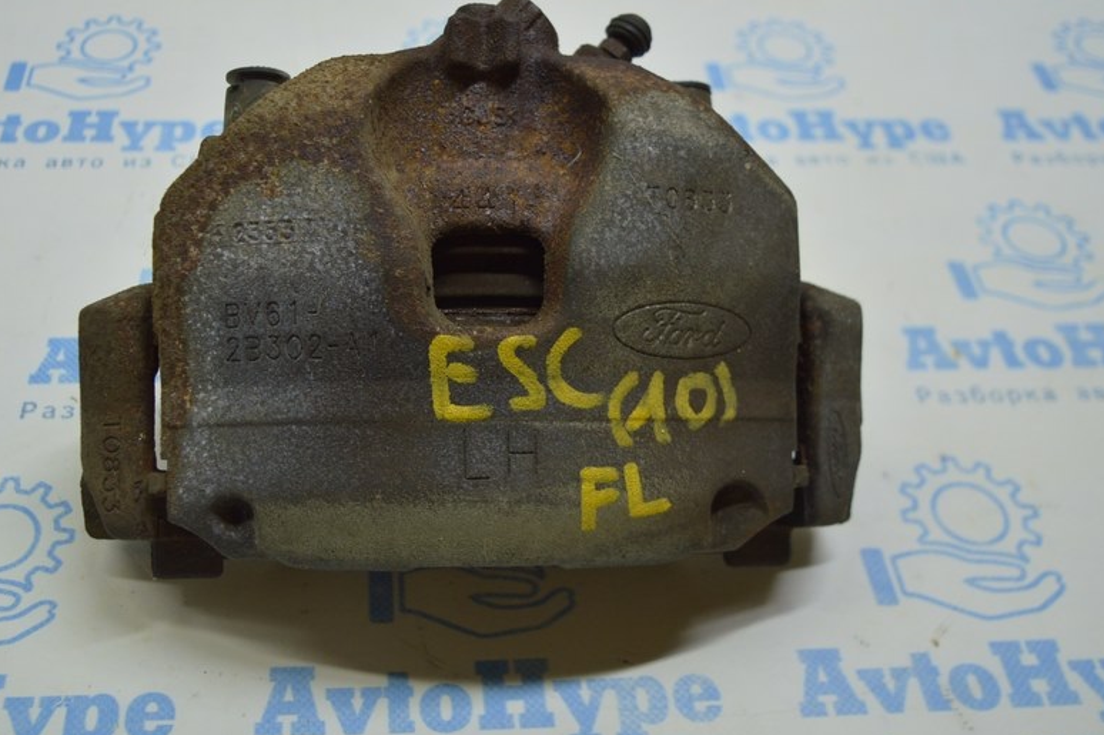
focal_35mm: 42
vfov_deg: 32.1
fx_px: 1277
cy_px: 315
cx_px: 426
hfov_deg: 46.4
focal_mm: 21
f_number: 3.8
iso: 400
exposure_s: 1/100
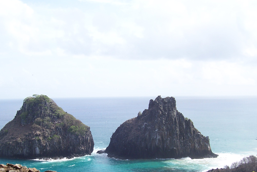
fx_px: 321
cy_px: 123
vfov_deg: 29.5
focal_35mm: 45
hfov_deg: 43.4
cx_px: 103
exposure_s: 1/350
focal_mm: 5.6
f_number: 5.6
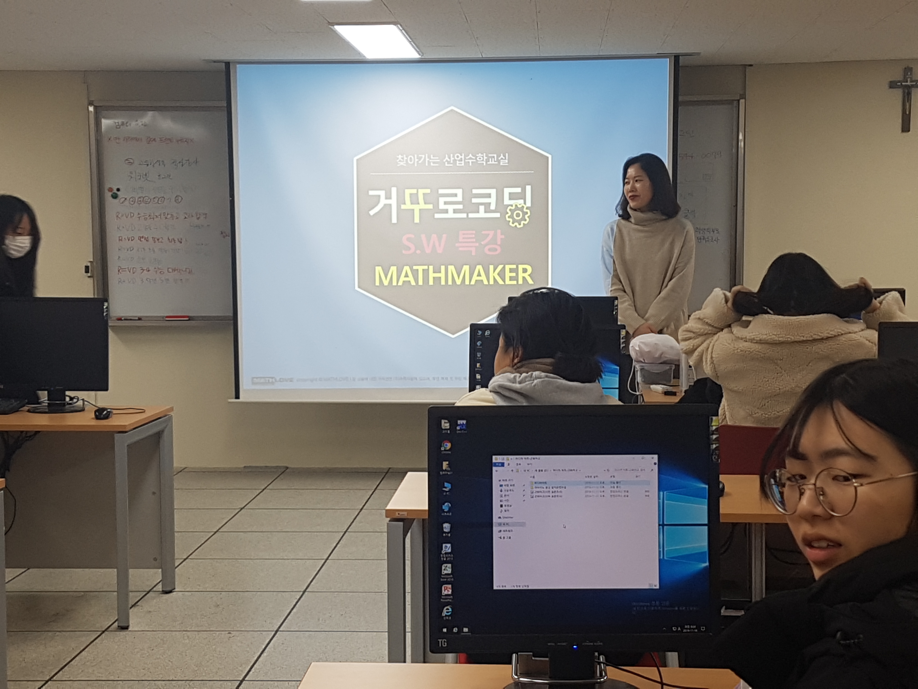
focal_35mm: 26
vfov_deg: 53.1
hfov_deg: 67.3
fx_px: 690
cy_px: 344
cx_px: 459
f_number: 1.7
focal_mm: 4.2
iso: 64
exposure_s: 1/120
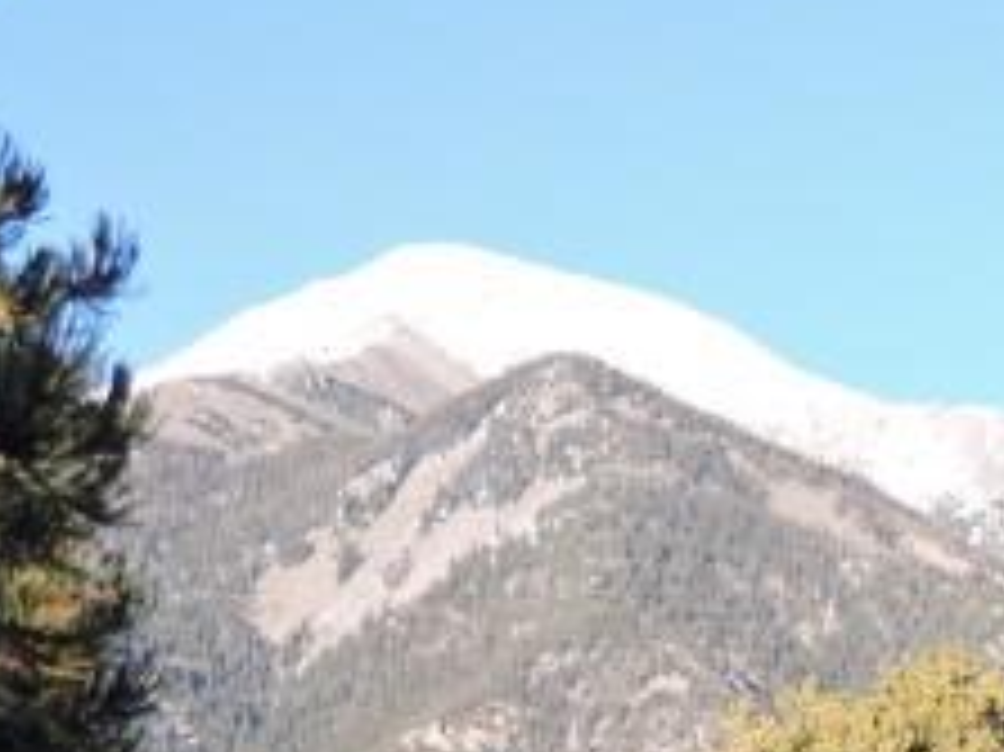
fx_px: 4986
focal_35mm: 172
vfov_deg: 8.5
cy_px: 887
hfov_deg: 11.1
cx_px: 1418
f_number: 3.7
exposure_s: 1/250
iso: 100
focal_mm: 10.7
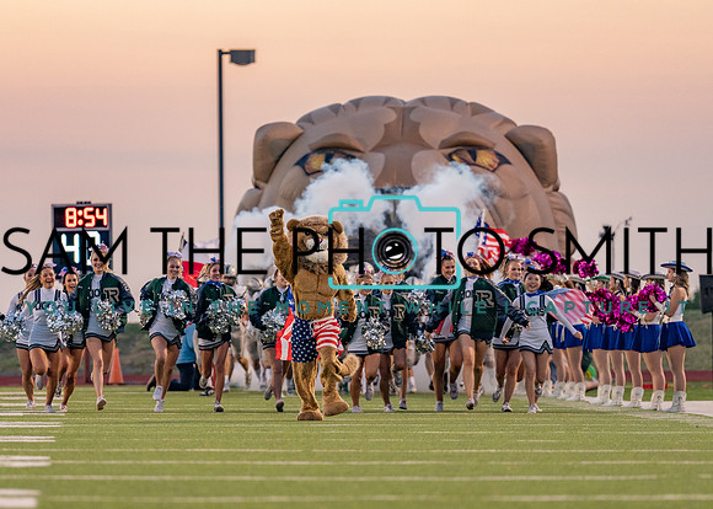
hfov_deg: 6.3
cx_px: 333
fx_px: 6469
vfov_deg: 4.5
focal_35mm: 320
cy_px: 309
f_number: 2.8
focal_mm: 200
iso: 1250
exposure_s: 1/1000
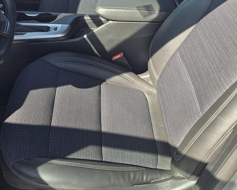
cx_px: 119
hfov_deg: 39.5
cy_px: 5
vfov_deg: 30.1
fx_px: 330
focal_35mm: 47
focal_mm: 5.4
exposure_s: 1/419
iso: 25
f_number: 1.8
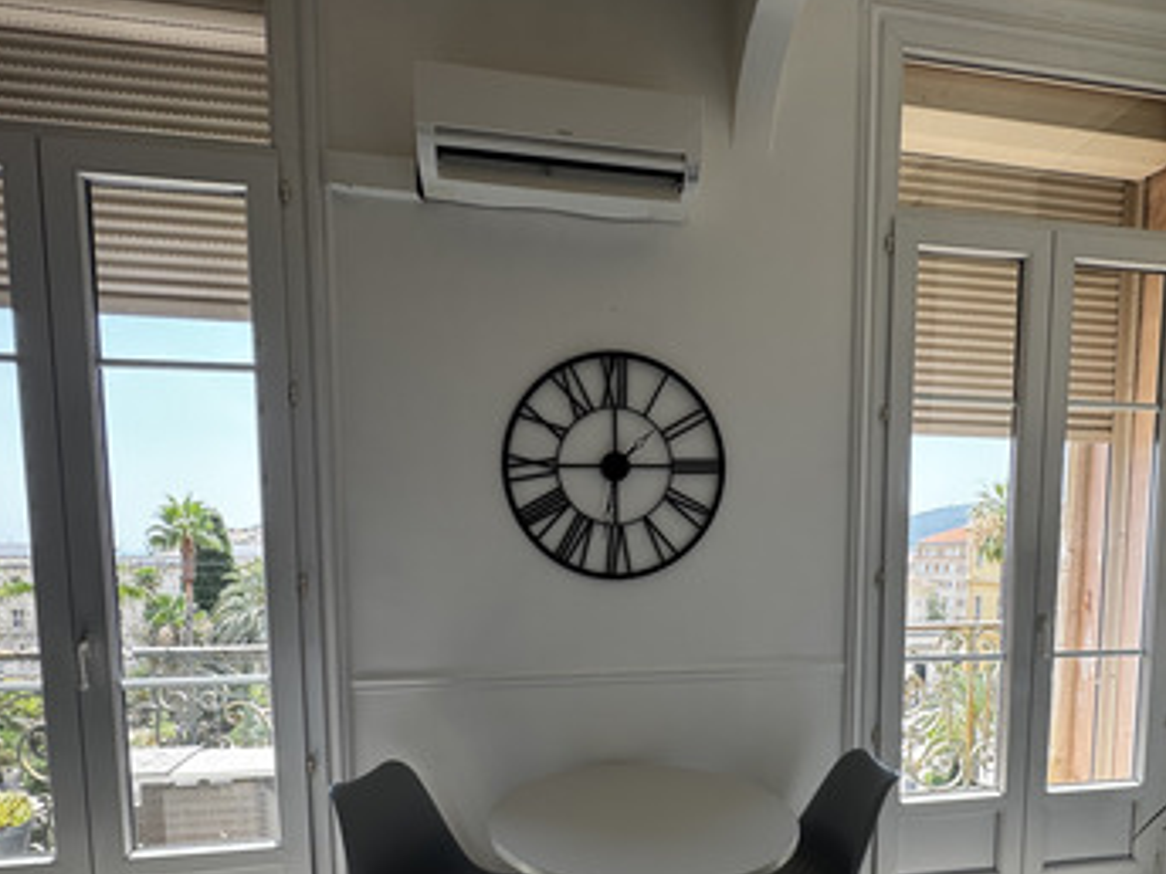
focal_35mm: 21
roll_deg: +0.5
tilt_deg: -4.4
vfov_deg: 61.1
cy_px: 615
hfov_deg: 78.8
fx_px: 707
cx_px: 634
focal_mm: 2.22
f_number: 2.2
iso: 40
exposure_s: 1/126
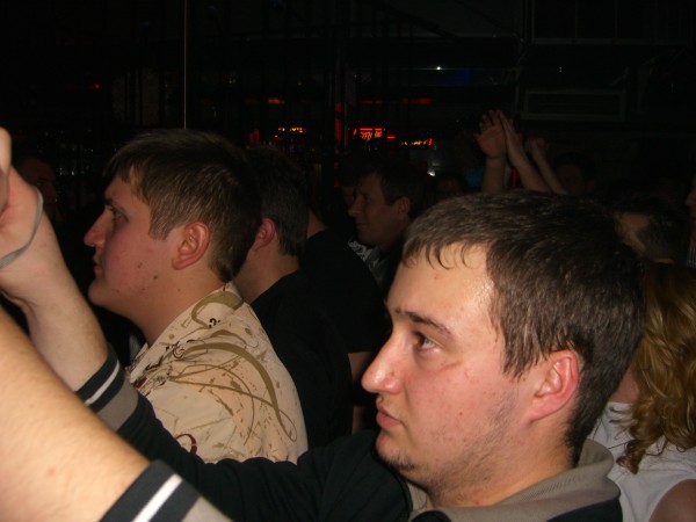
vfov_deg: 37.7
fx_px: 764
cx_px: 348
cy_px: 261
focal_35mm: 38
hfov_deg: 49.0
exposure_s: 1/60
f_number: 2.8
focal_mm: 7.9
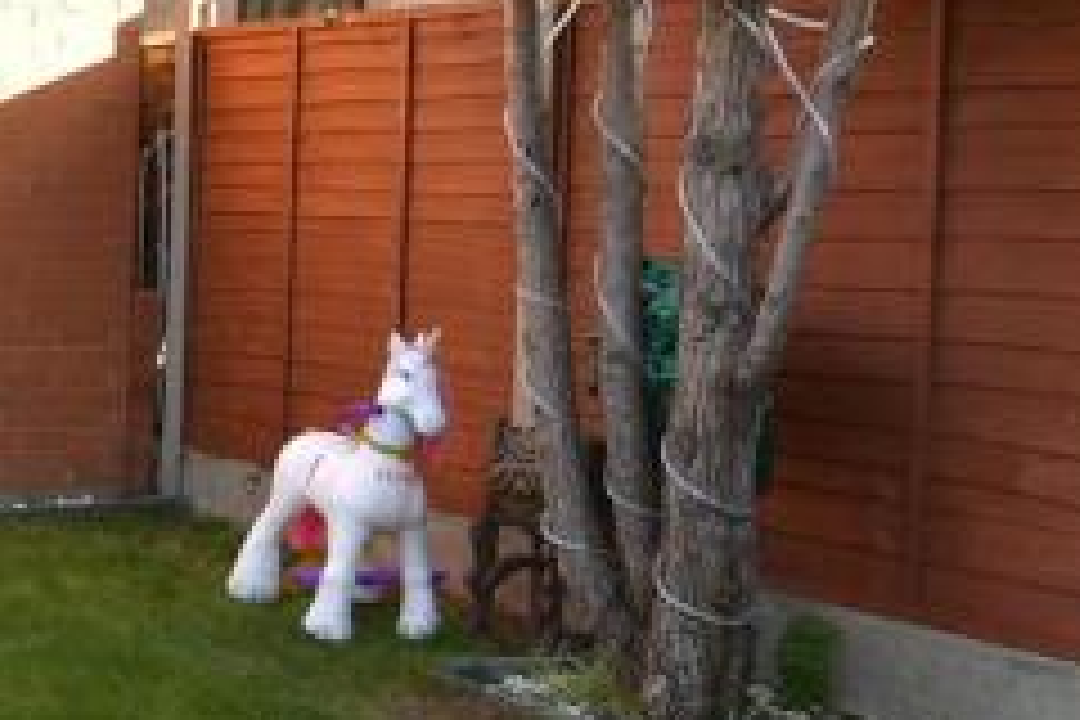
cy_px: 268
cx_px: -4
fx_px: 1920
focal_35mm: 64
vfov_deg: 21.2
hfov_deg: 29.3
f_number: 8
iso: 125
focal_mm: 10
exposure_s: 1/40
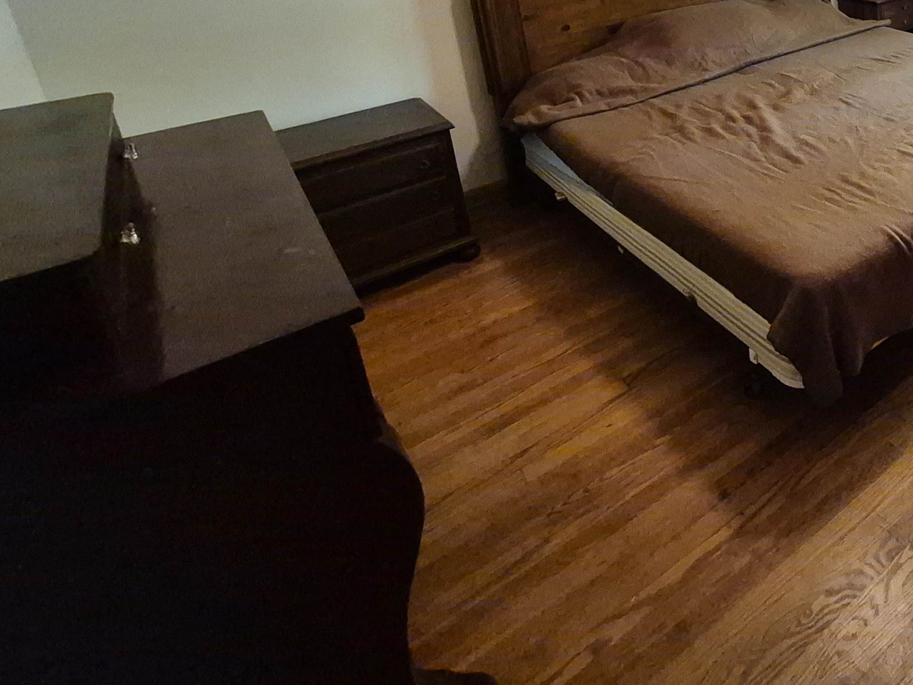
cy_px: 54
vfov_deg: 48.4
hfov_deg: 57.3
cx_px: 856
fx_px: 659
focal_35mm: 25
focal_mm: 1.74
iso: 1000
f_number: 2.2
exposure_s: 1/60
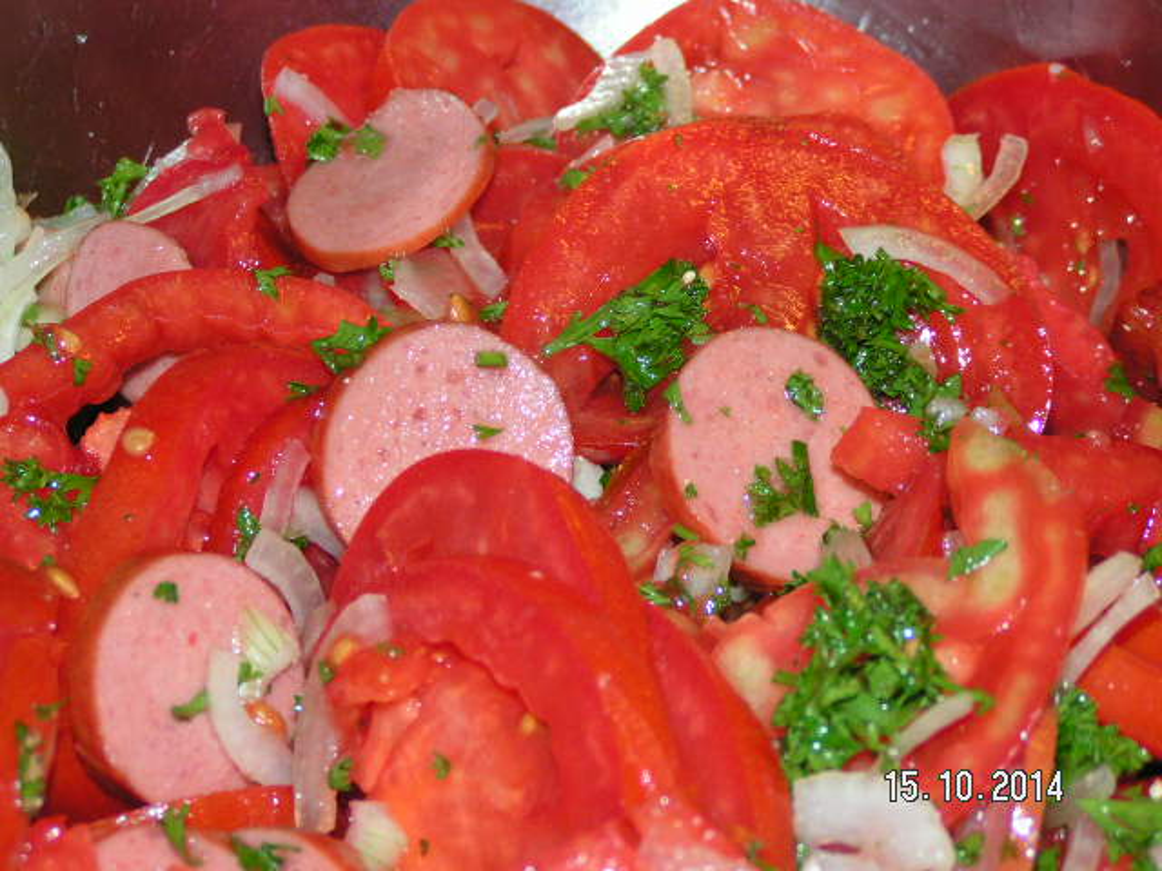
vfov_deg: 12.5
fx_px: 3995
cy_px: 436
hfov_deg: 16.6
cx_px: 581
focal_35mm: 119
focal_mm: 18.2
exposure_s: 1/125
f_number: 3.5
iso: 200
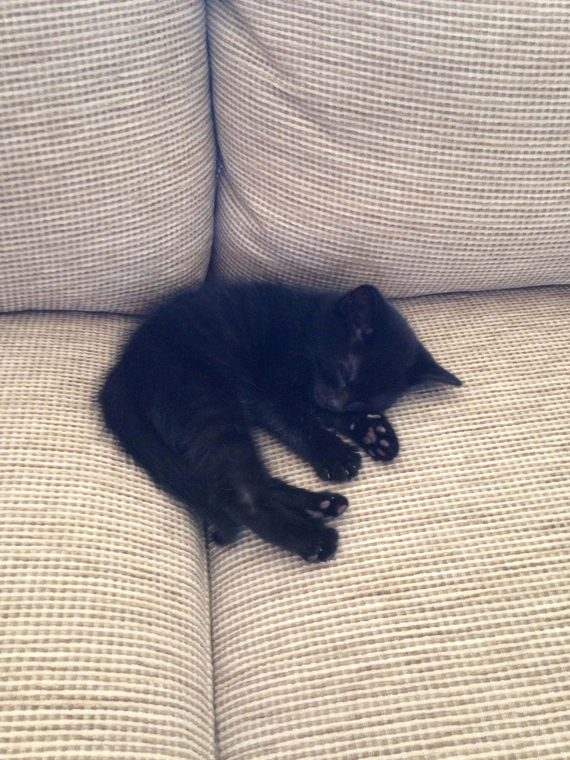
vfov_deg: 55.4
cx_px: 285
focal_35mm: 33
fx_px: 725
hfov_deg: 42.9
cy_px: 380
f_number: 2.4
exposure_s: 1/20
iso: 200
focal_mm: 4.13
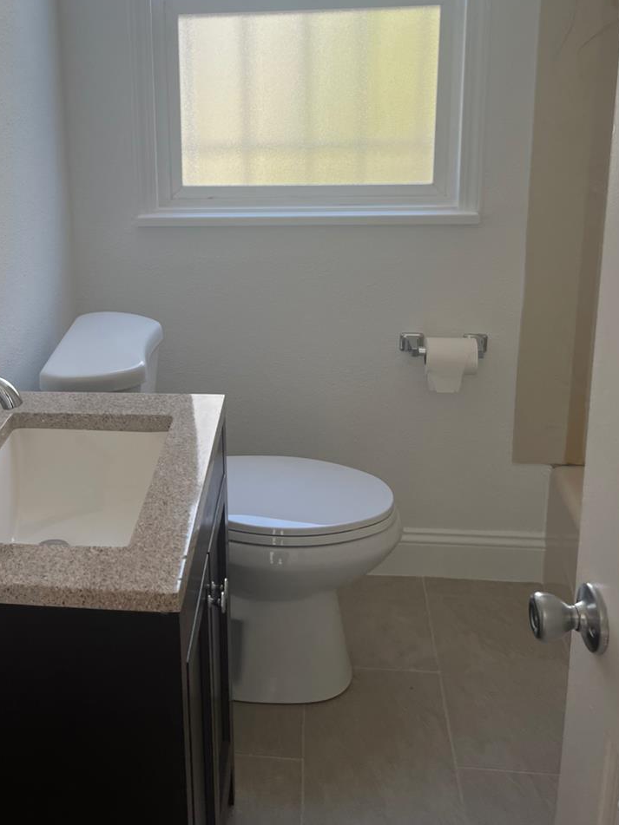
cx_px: 161
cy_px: 282
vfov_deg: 45.2
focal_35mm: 41
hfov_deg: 34.5
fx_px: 978
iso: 40
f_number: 1.6
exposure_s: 1/276
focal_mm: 5.1
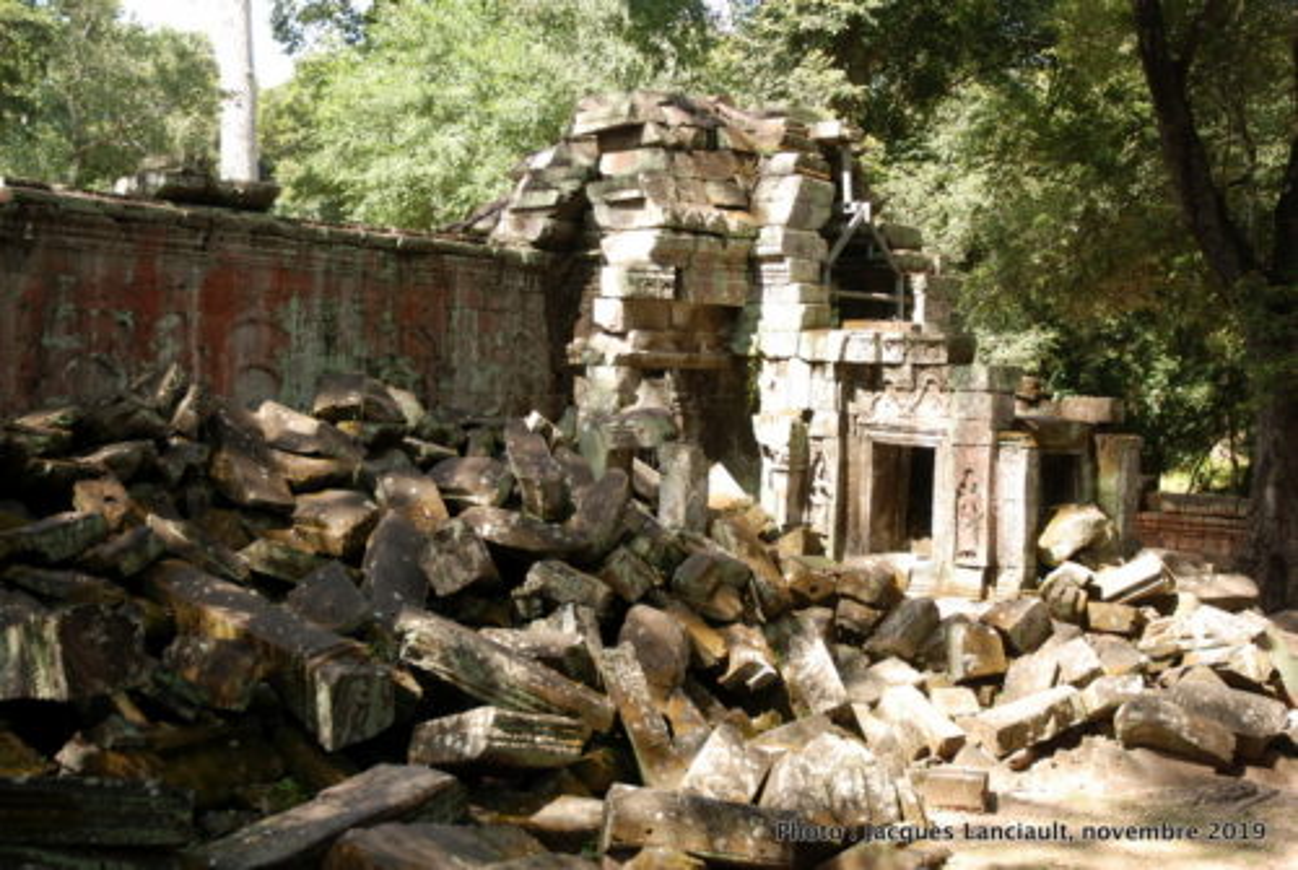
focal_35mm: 44
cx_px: 649
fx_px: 1571
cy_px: 435
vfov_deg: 30.9
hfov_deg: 44.9
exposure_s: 1/60
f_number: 4
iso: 100
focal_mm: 29
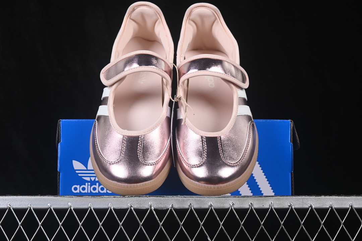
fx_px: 754
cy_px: 120
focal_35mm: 75
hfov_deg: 27.0
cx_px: 181
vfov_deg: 18.2
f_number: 8
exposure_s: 1/80
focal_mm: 50
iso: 160
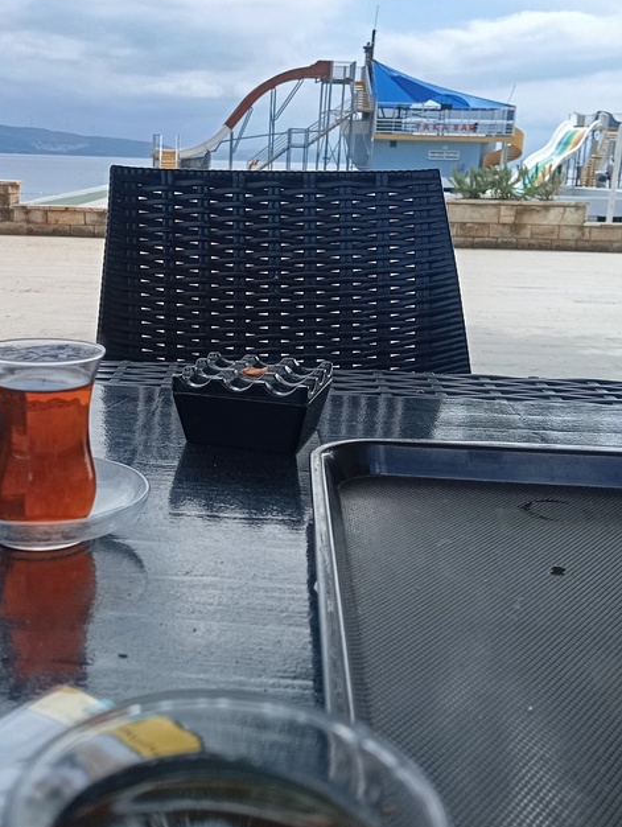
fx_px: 980
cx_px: 170
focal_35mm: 41
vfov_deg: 45.6
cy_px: 363
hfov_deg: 34.6
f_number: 1.8
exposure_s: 1/583
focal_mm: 4.22
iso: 112
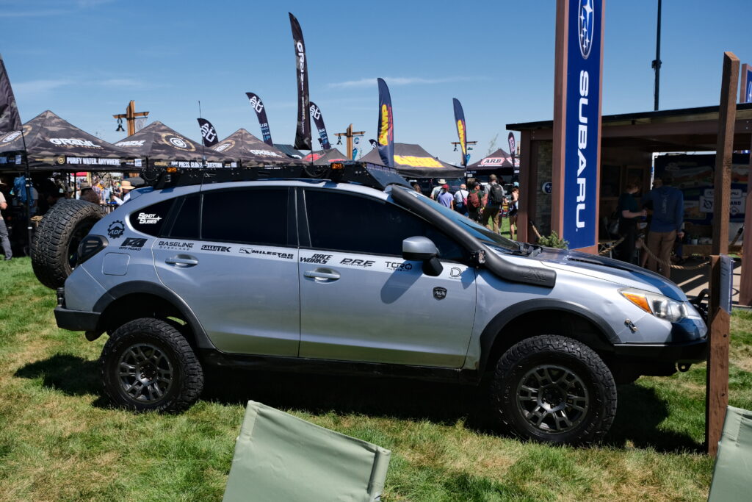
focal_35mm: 32
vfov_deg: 41.1
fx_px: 668
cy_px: 251
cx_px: 376
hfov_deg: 58.7
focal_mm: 21.2
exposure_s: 1/1100
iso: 320
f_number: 5.6
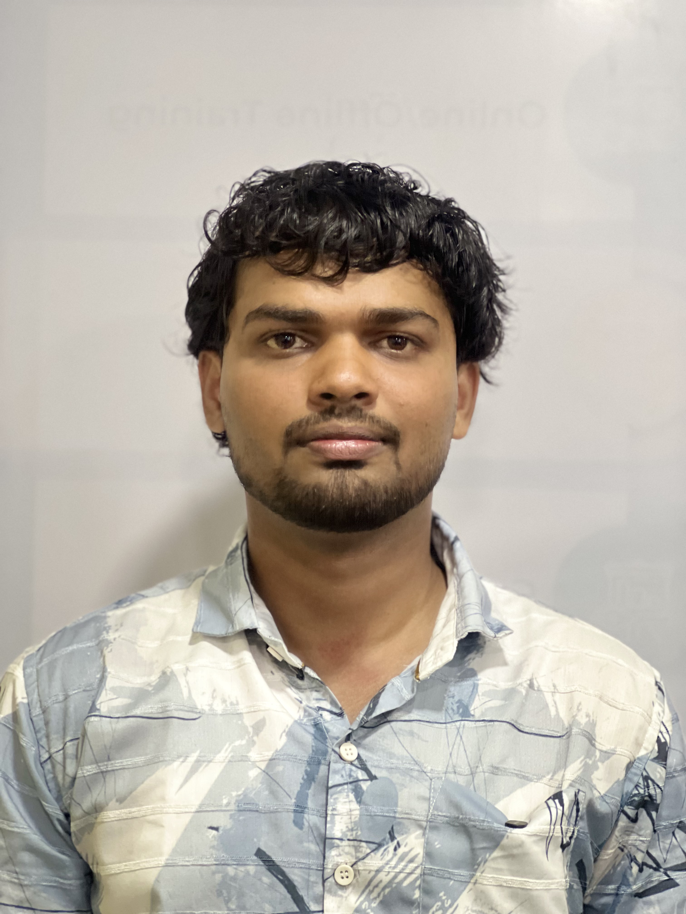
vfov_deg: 25.3
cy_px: 457
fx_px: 2035
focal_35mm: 77
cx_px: 343
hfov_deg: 19.1
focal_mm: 9
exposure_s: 1/25
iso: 400
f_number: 2.8
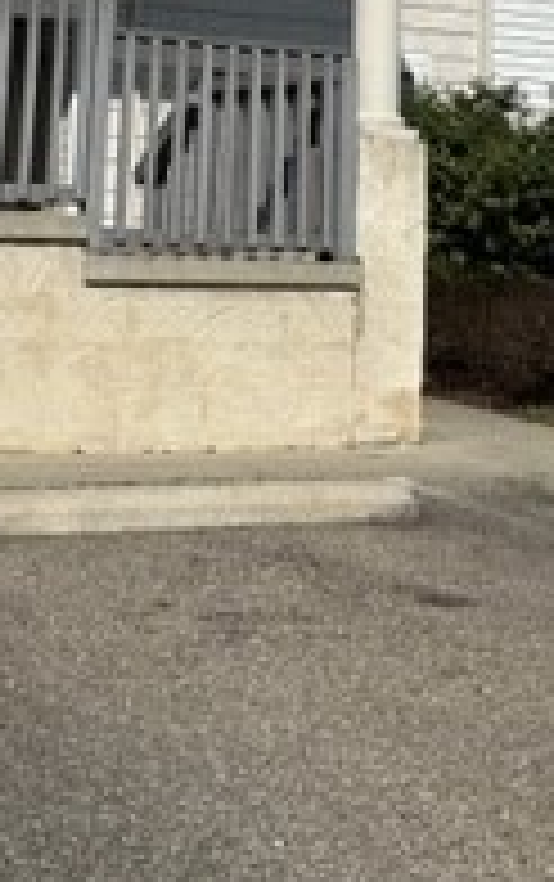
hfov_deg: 15.8
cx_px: 216
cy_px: -135
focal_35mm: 83
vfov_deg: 23.1
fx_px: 1999
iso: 80
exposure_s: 1/9709
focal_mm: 6.86
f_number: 1.78
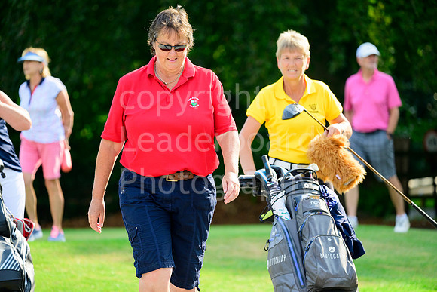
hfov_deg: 8.6
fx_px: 2914
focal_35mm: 240
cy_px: 146
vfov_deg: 5.7
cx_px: 218
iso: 1000
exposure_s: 1/1600
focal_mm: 240
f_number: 5
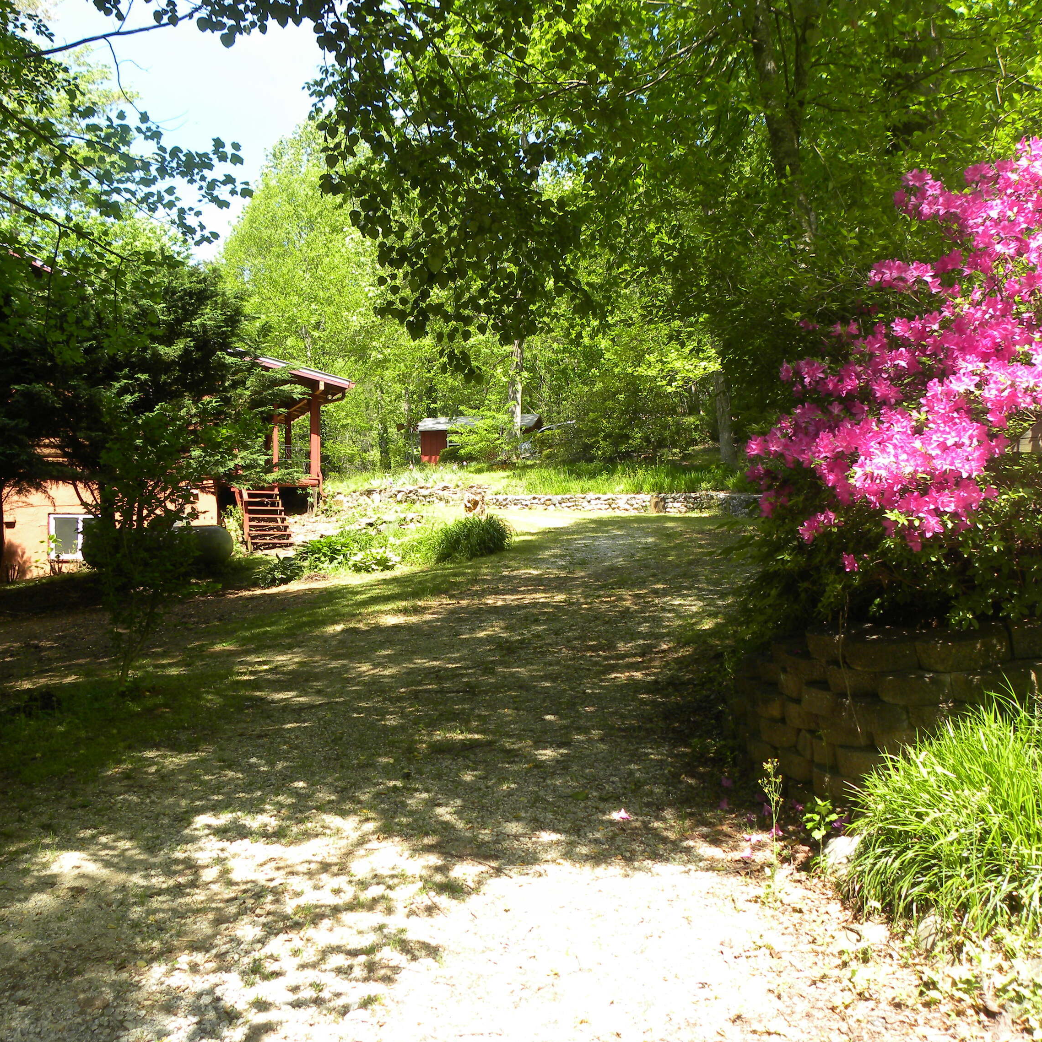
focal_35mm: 31
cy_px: 520
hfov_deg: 52.5
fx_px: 1056
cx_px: 482
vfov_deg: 52.5
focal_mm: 4.6
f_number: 4
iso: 64
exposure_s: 1/121
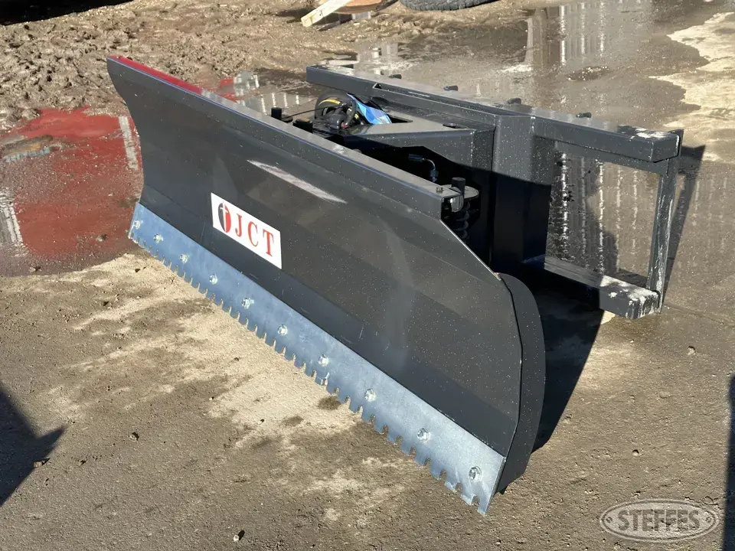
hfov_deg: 39.7
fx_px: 1019
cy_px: 276
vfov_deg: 30.3
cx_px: 368
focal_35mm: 48
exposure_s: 1/1695
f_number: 1.78
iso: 64
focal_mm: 6.86
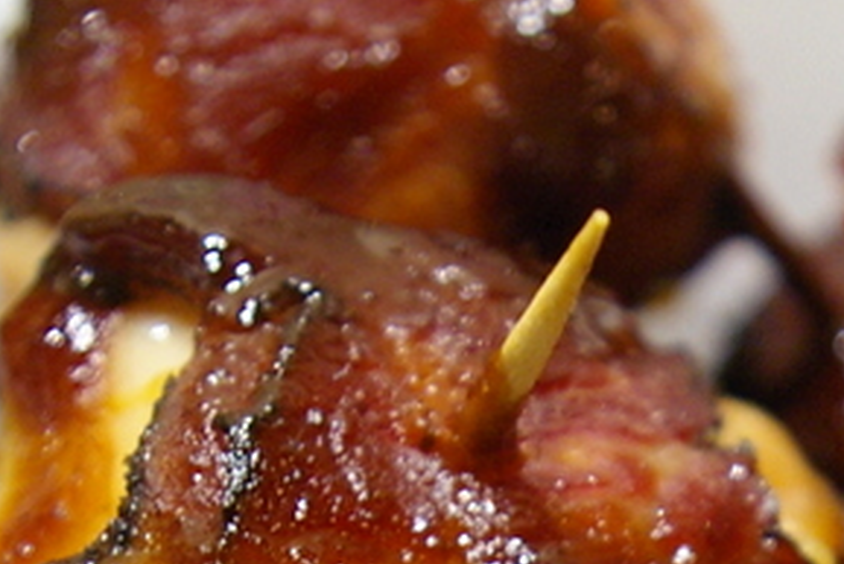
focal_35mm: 174
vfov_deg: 7.7
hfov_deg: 11.7
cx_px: 733
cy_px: 923
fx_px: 4081
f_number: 4
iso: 800
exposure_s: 1/15
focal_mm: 28
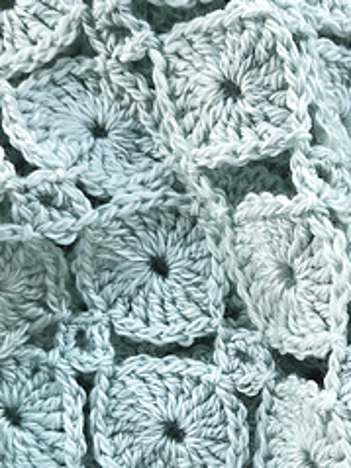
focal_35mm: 75
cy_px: 362
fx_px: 1015
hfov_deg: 19.3
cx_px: 320
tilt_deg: -84.4
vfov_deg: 25.6
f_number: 1.8
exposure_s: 1/414
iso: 20
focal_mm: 3.99
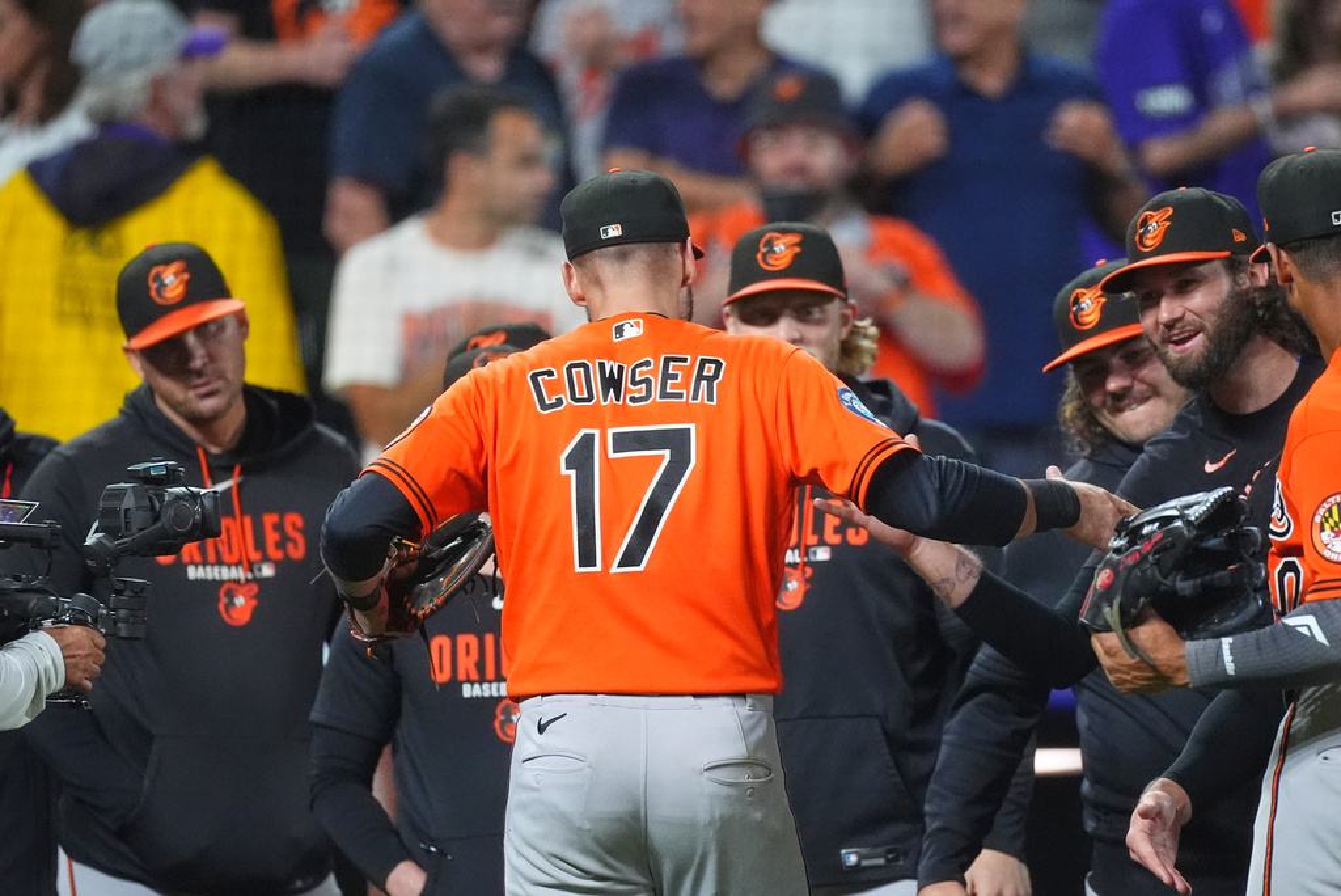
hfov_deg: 2.3
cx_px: 670
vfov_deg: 1.5
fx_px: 33543
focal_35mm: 900
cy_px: 448
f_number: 4
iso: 5000
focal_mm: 600
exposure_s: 1/1250
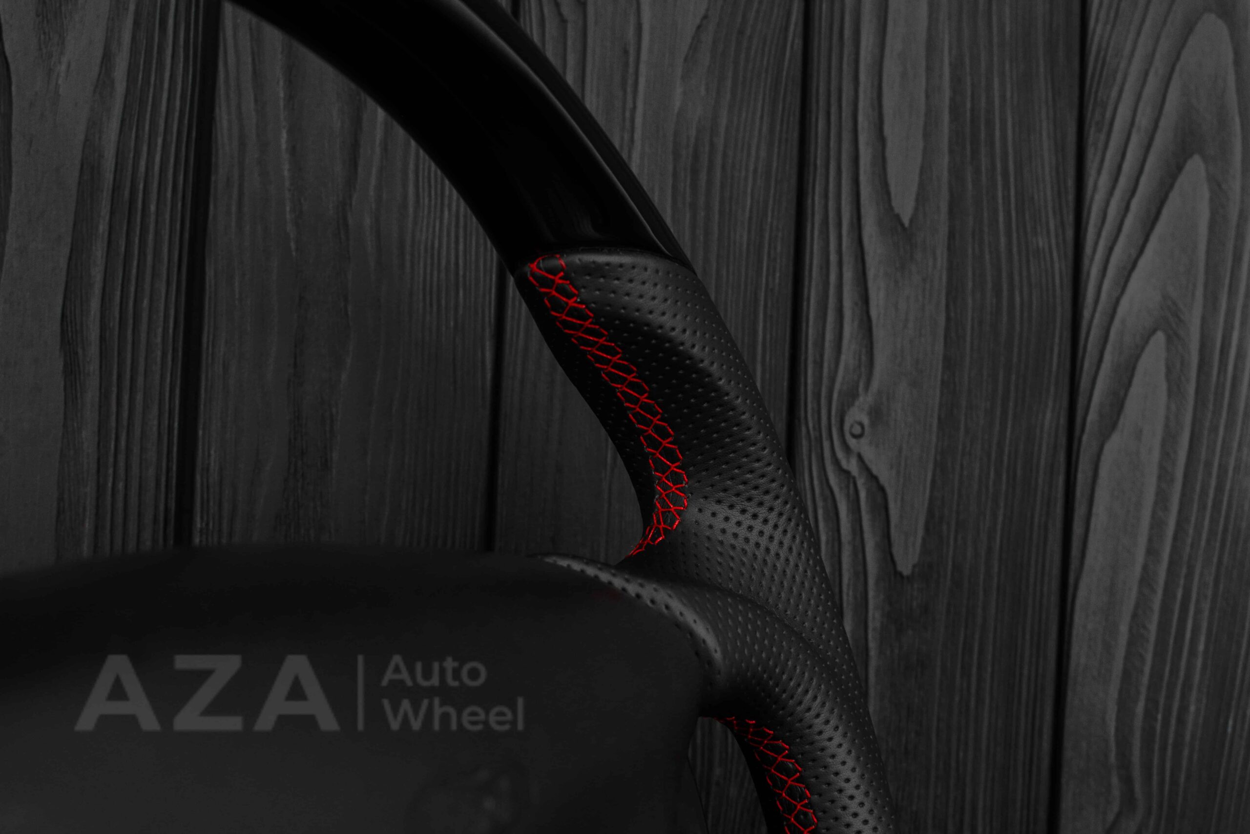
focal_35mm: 52
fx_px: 1823
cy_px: 417
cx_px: 625
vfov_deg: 25.8
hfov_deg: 37.8
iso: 500
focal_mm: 35
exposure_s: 1/125
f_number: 6.3
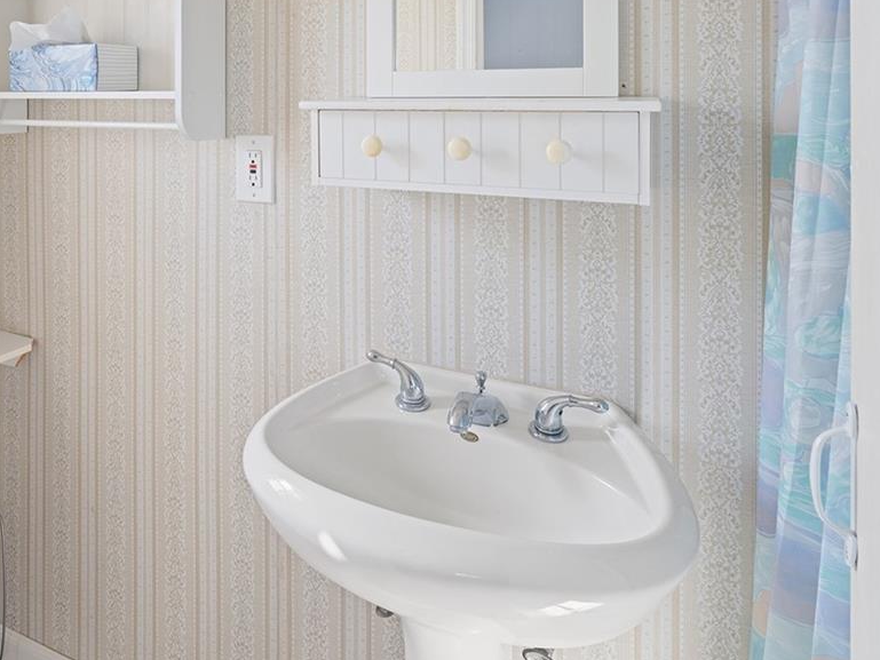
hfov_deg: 61.8
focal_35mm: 28
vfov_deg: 46.3
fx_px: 712
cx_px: 290
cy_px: 102
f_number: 8
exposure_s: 1/8
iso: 320
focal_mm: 14
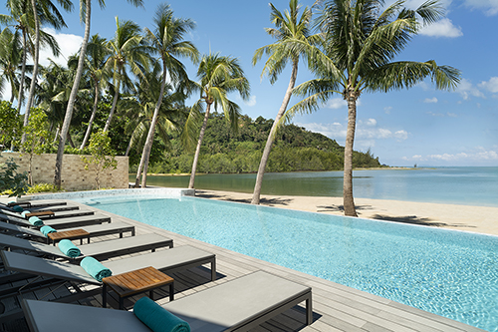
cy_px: 166
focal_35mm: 21
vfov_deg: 59.5
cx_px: 249
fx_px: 290
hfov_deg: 81.2
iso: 50
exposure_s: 1/25
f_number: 14
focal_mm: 21
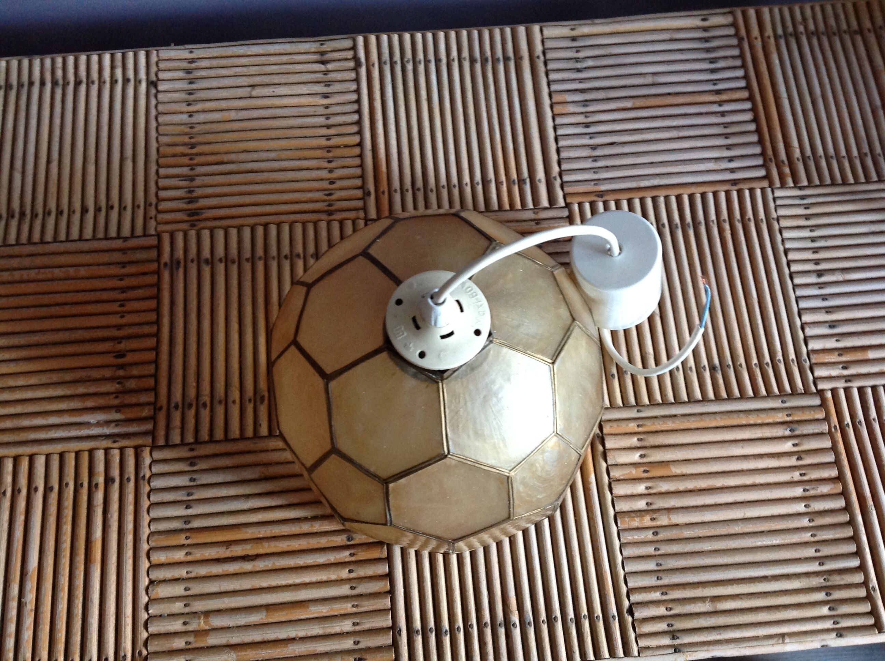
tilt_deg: -71.8
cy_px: 330
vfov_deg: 40.6
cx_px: 442
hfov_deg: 52.7
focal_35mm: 35
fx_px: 893
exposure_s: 1/15
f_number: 2.4
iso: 200
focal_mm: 4.28
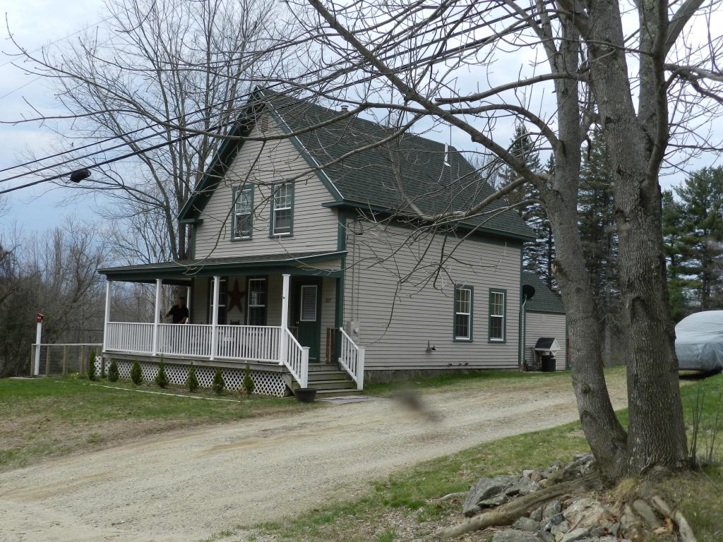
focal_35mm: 38
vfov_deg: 37.7
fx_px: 794
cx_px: 362
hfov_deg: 49.0
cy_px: 271
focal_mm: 6.7
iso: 160
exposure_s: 1/800
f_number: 4
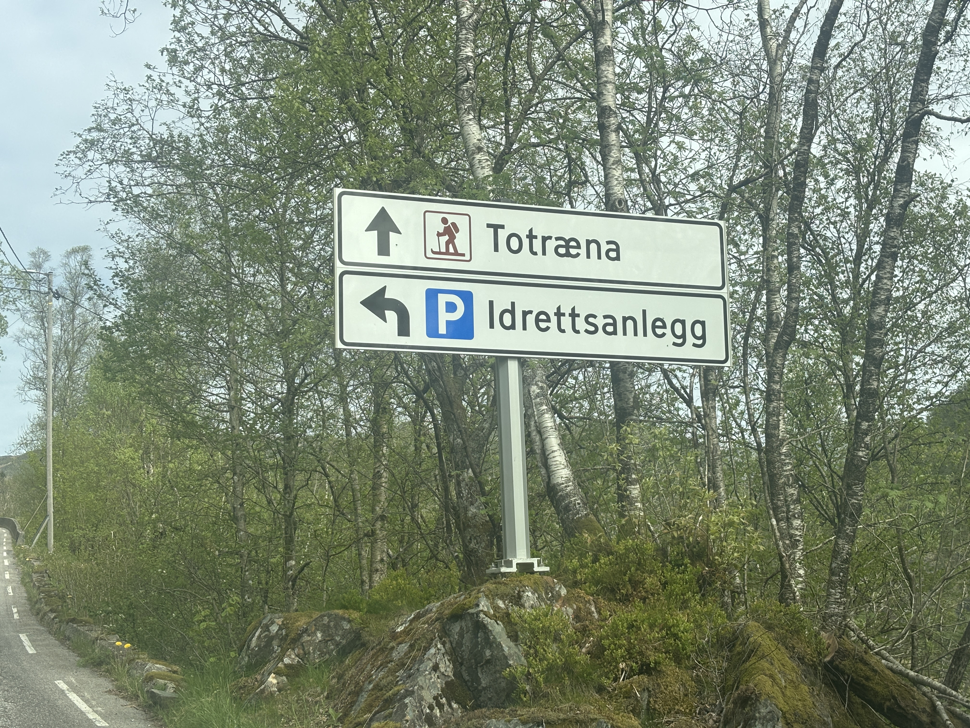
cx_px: 485
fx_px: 1457
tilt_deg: +9.9
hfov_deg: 36.8
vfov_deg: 28.0
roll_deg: +3.3
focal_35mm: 52
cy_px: 364
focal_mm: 5.96
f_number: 1.6
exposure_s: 1/1812
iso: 40
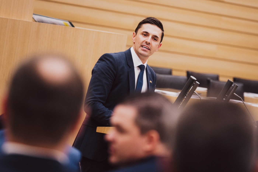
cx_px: 129
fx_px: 1999
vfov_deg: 4.9
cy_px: 86
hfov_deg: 7.4
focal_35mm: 279
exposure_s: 1/320
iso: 2000
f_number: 5.6
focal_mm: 279
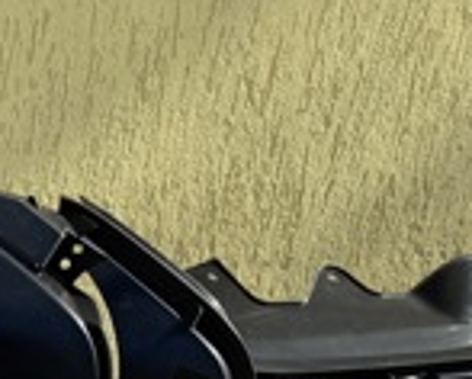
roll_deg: -7.1
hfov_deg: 18.1
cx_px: -45
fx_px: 1427
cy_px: 427
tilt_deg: -27.1
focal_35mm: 102
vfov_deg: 14.7
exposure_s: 1/2959
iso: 80
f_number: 1.78
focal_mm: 6.76
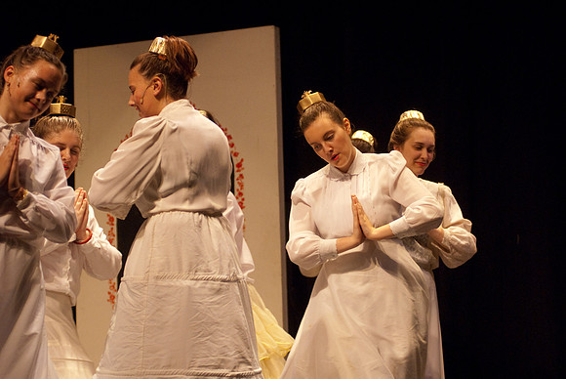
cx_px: 283
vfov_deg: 11.4
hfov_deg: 17.0
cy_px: 190
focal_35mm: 120
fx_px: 1889
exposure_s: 1/200
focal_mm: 80
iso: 1000
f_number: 2.8
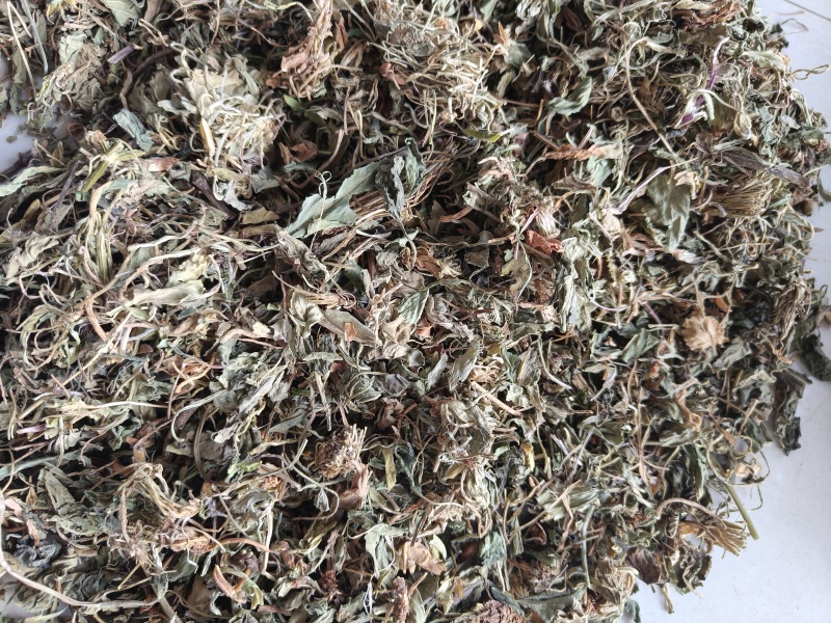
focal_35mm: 24
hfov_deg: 71.6
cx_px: 416
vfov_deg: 56.8
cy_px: 312
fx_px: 576
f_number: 1.8
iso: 250
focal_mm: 5.59
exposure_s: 1/84.8
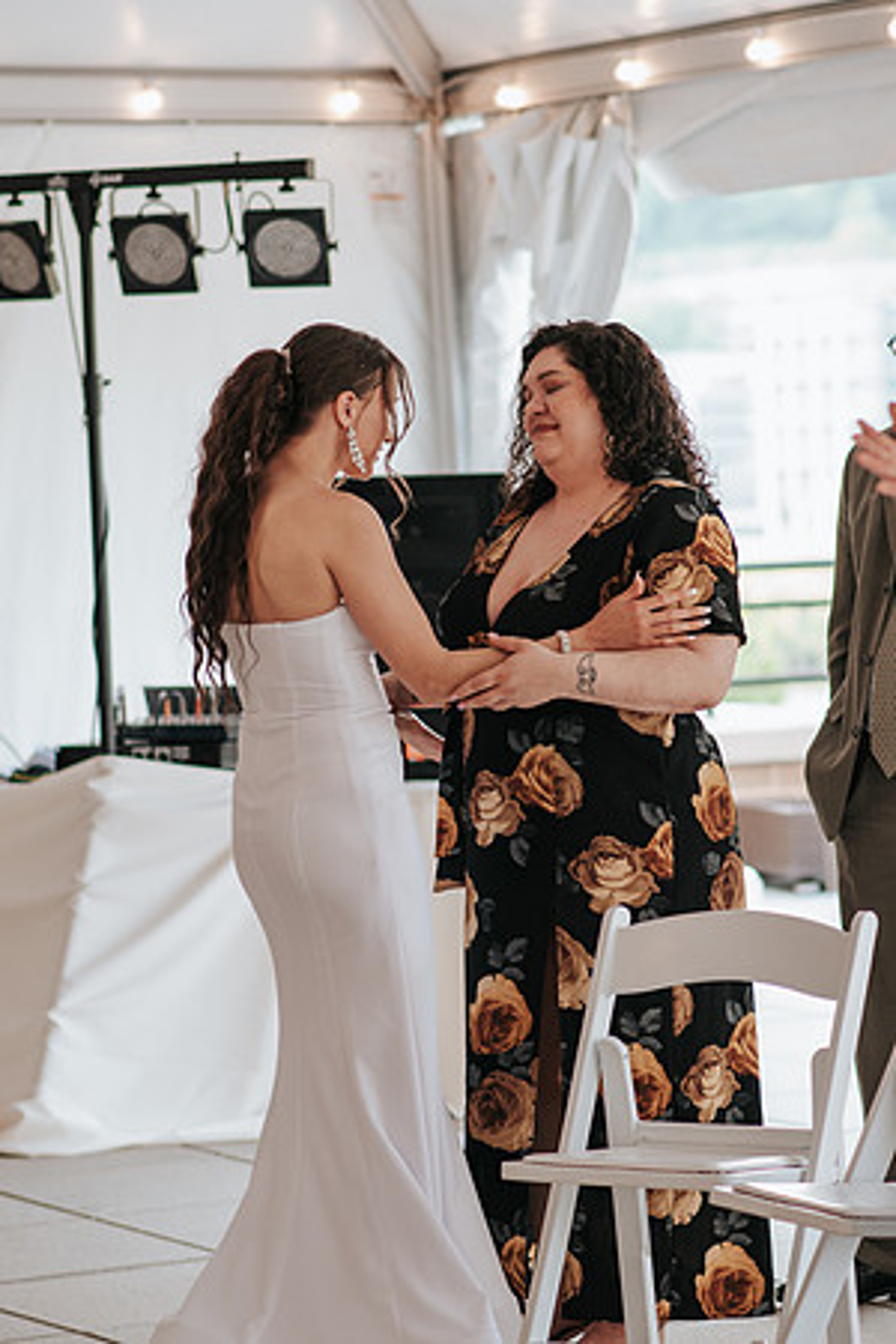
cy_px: 672
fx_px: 4760
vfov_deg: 16.1
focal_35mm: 128
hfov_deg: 10.8
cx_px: 448
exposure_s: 1/160
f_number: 2.5
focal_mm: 85
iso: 400
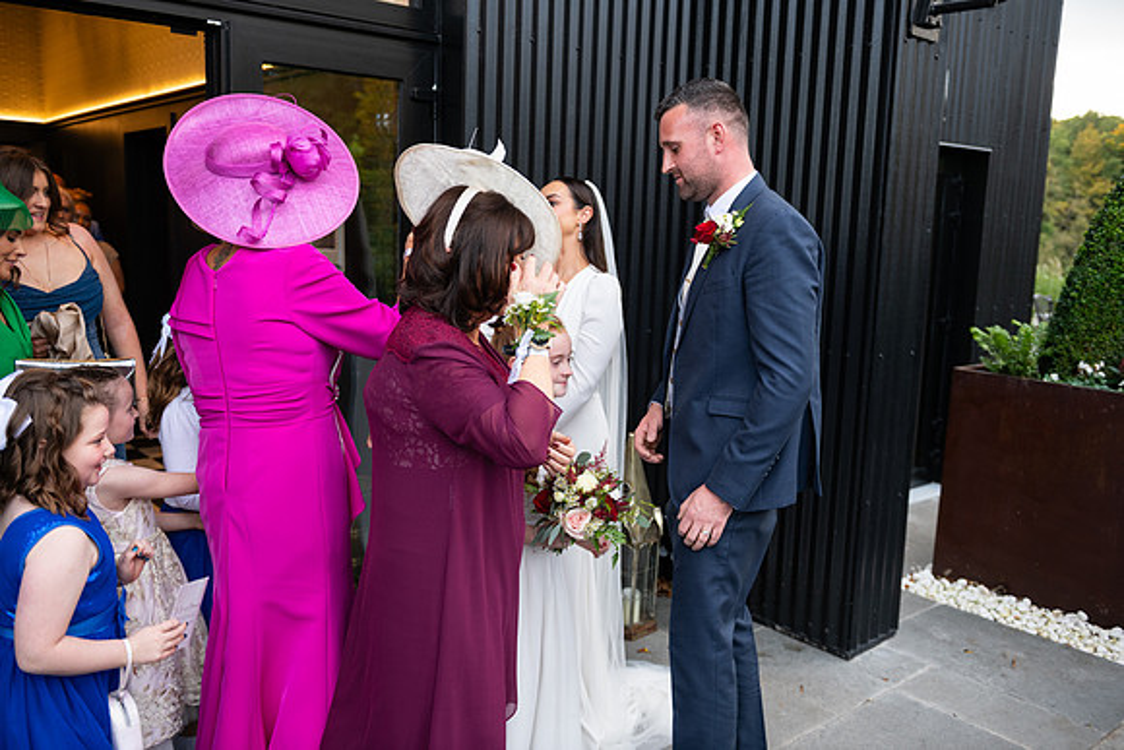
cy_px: 375
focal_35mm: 32
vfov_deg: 41.1
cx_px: 562
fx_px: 999
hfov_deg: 58.7
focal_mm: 32
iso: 320
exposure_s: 1/160
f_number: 3.5
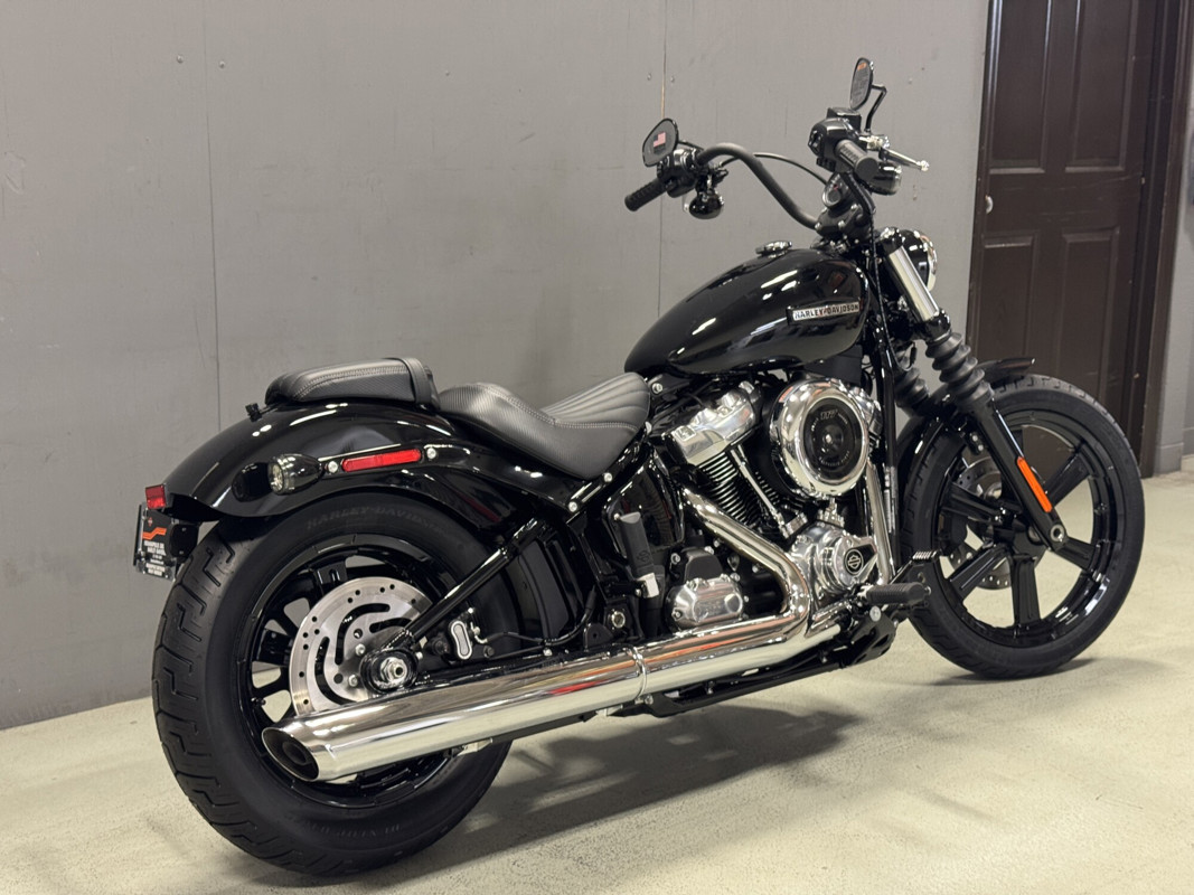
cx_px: 597
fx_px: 1655
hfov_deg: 39.7
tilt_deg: -11.7
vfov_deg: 30.3
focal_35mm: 48
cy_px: 448
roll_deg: -0.8
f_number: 1.78
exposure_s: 1/40
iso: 200
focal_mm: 6.76
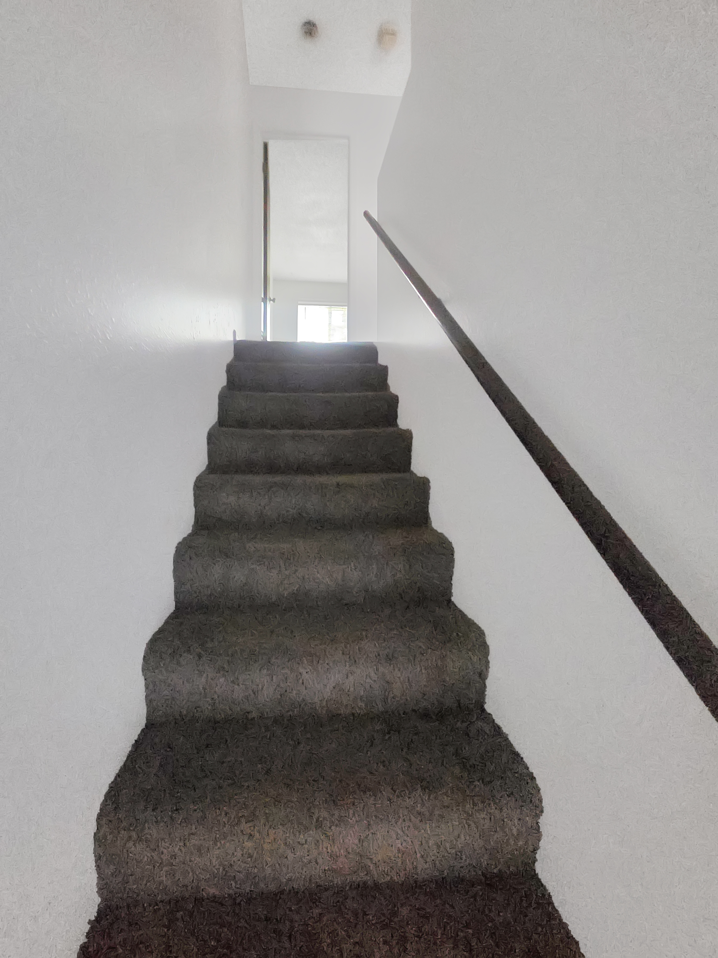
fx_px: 360
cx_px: 359
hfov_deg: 89.9
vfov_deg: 106.2
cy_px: 479
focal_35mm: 13
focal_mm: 2.2
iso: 2500
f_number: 2.2
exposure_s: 1/24
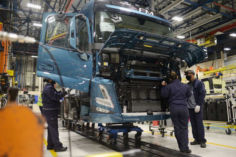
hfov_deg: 65.5
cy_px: 78
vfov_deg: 46.4
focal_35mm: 28
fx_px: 184
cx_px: 118
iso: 800
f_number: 3.3
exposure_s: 1/60
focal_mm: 28
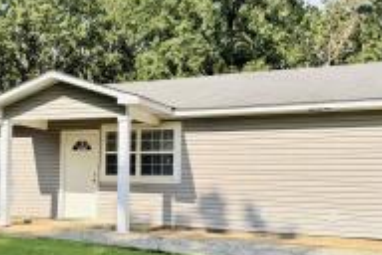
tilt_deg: +2.8
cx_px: 69
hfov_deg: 36.7
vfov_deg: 25.9
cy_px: 155
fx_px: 552
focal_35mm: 52
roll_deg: -2.0
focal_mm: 6.76
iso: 80
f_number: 1.78
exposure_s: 1/2299
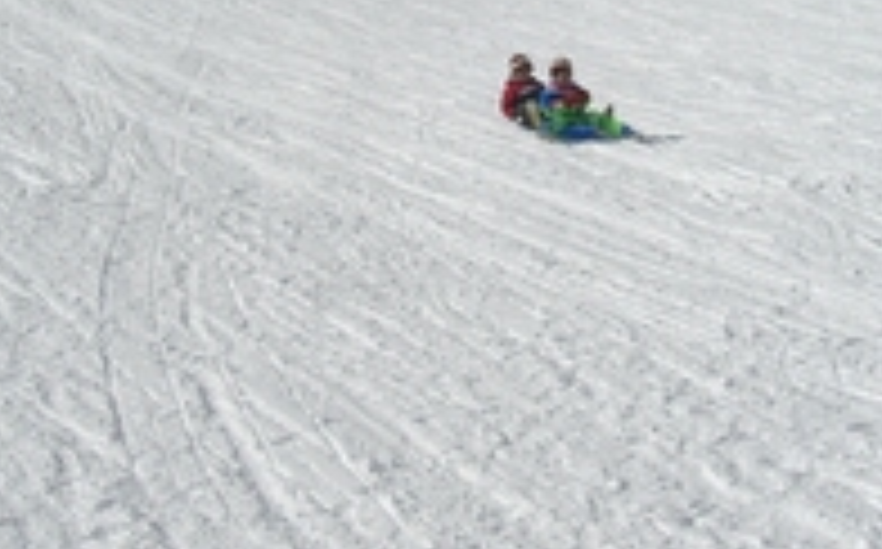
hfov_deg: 28.6
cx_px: 482
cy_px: 34
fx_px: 1729
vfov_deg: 17.7
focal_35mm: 72
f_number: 4.4
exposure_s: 1/2000
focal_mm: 6.3
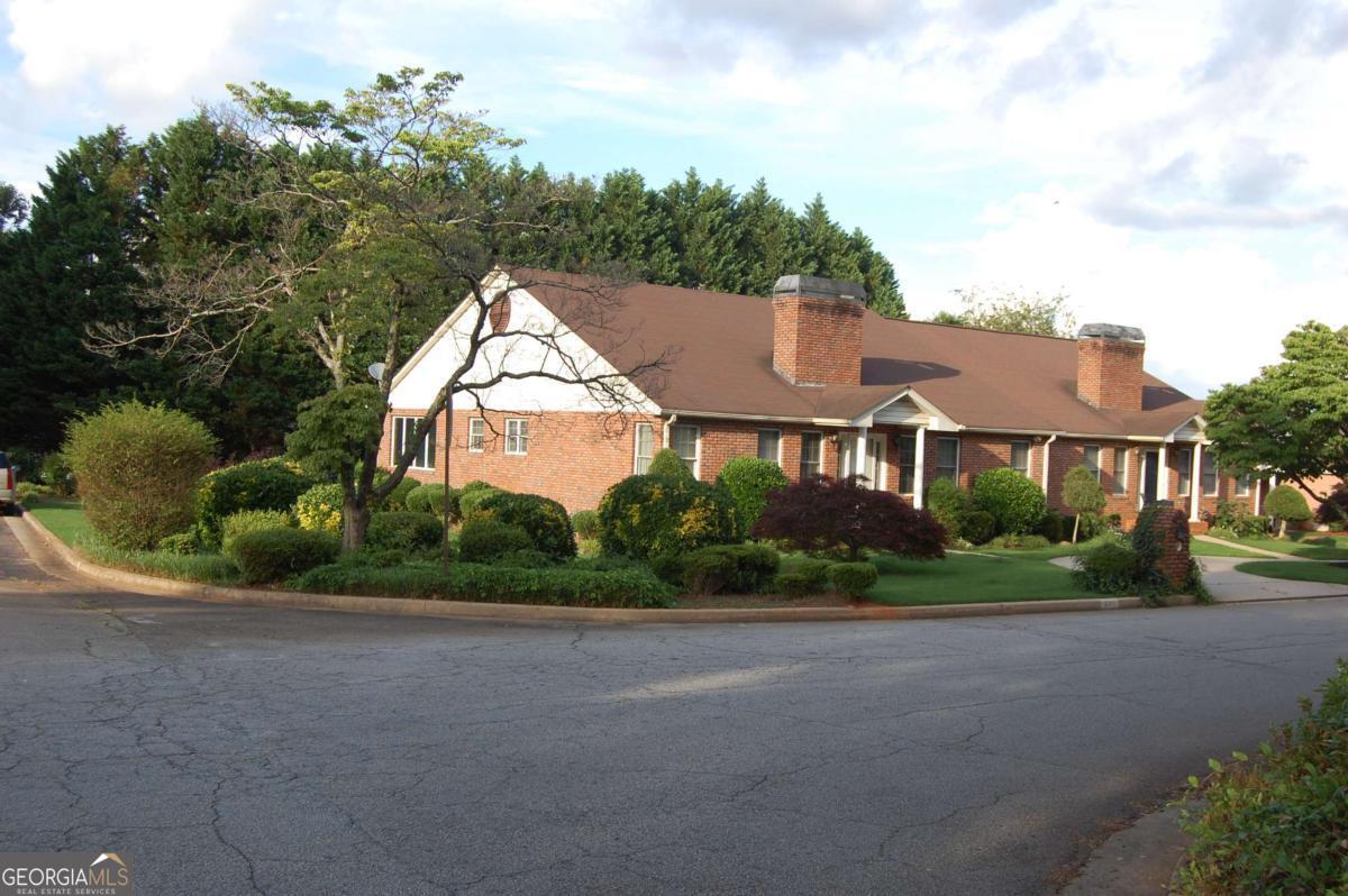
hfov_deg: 53.2
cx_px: 674
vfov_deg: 36.8
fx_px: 1347
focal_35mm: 36
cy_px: 448
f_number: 7.1
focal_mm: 24
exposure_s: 1/200
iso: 200
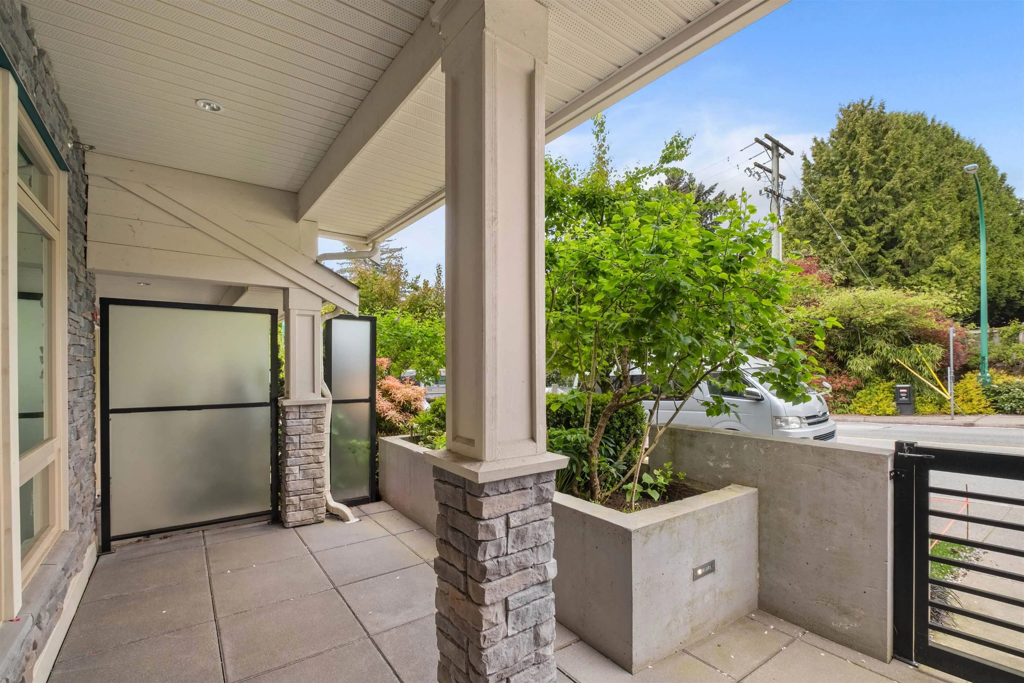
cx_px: 512
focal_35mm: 15
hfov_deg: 100.4
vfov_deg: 77.3
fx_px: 427
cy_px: 342
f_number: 8
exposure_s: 1/4
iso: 400
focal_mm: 10
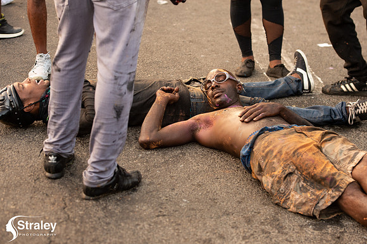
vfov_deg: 15.2
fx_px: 917
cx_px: 184
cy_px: 122
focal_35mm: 90
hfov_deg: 22.6
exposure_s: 1/200
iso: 1100
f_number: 5
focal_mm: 90
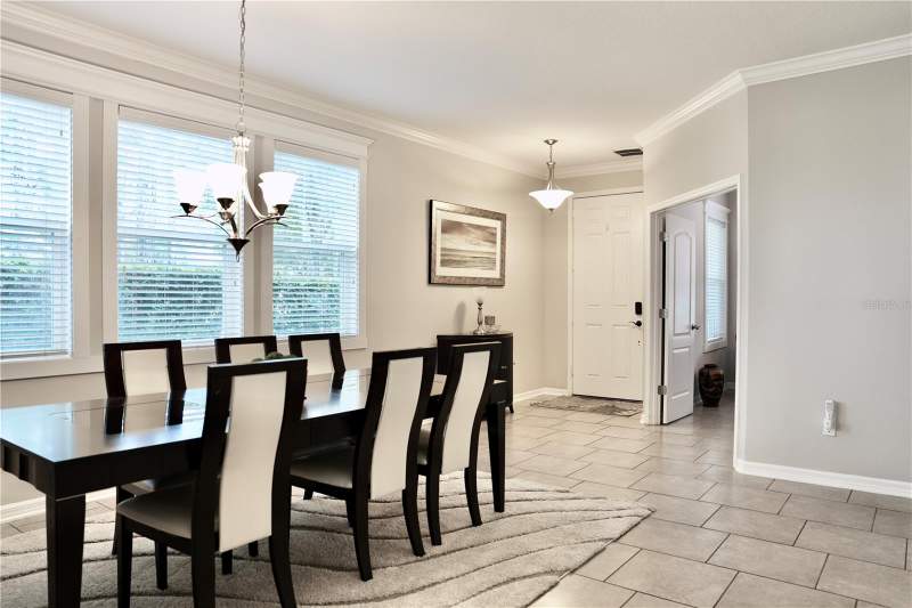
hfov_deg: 73.8
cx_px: 456
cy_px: 304
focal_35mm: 24
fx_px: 608
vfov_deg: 53.1
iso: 500
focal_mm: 24
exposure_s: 1/40
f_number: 3.5
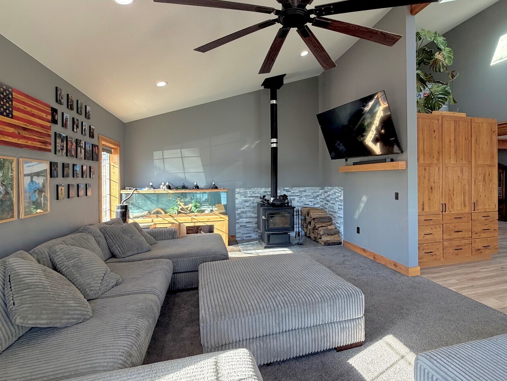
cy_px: 178
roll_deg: +0.6
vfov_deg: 71.5
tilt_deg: -0.6
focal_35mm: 18
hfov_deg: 87.3
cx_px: 285
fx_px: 264
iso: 100
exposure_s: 1/121
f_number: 2.2
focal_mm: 2.22
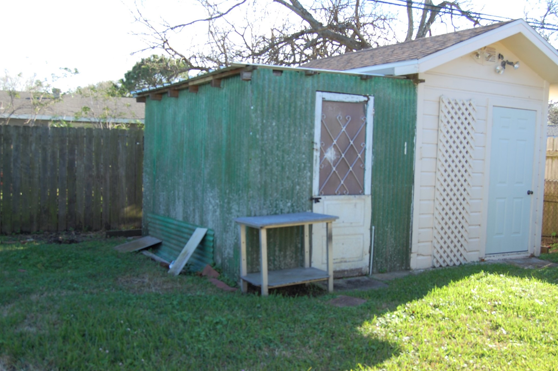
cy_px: 188
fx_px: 581
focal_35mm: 38
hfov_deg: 51.3
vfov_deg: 35.4
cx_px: 287
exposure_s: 1/160
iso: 200
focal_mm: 23
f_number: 6.3
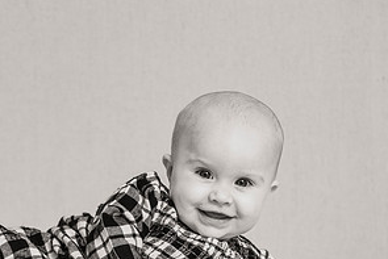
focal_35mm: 143
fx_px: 1542
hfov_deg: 14.3
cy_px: 245
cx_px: 111
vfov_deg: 9.6
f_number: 5.6
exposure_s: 1/200
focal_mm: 70
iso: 400
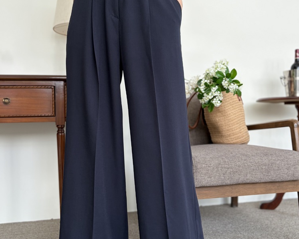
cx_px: 149
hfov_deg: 52.8
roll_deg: +0.7
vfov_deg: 43.2
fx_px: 301
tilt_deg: +0.6
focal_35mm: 34
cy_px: 98
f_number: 1.6
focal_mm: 5.96
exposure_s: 1/121
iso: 64
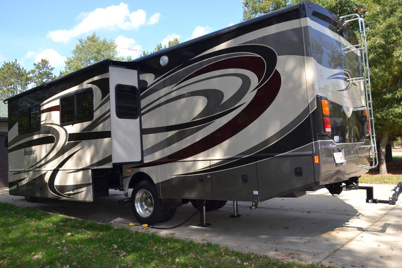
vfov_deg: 43.6
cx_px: 190
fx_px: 335
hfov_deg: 61.9
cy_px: 121
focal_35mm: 30
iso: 100
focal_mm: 18
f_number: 5.6
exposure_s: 1/200
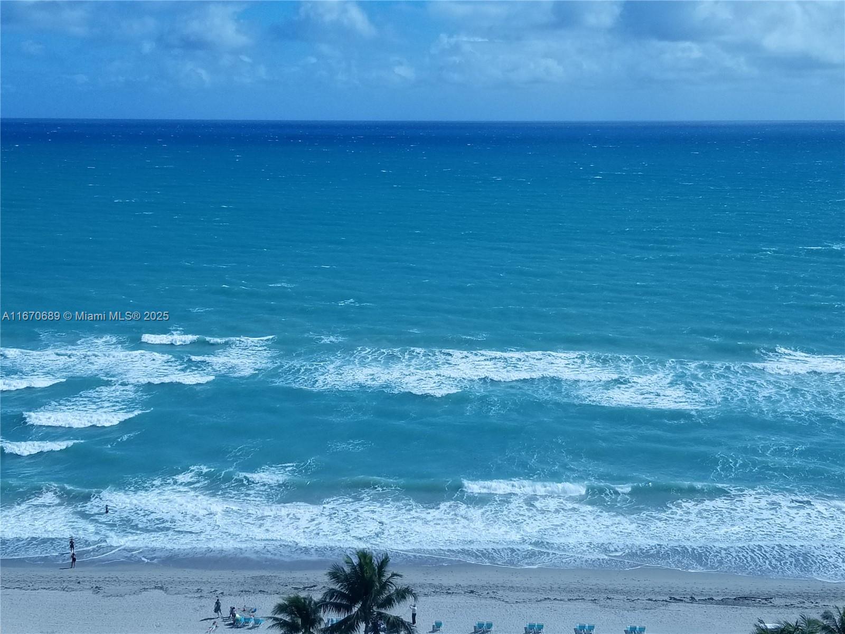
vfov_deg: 53.1
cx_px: 422
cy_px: 317
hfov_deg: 67.3
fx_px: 635
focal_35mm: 26
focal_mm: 4.25
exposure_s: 1/2381
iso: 50
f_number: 1.7
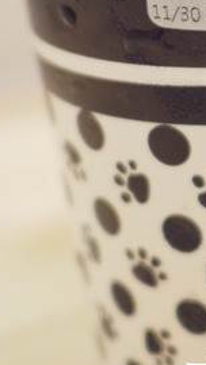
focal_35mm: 121
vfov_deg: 17.1
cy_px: -43
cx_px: 535
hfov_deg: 8.8
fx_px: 1174
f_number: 1.7
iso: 200
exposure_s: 1/60
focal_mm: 15
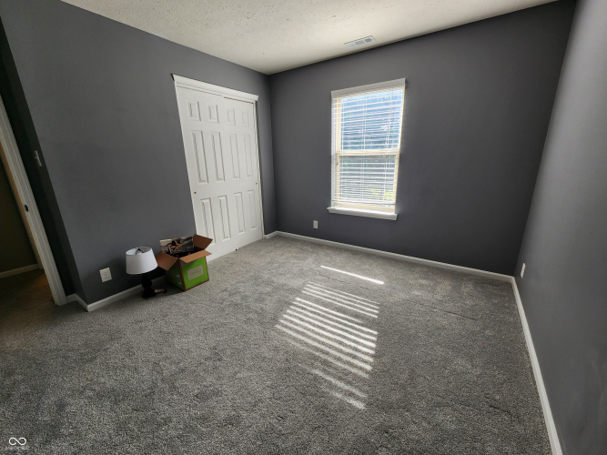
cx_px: 304
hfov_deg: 106.2
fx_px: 228
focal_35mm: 13
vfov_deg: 89.9
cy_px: 228
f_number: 2.2
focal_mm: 2.2
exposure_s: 1/120
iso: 100
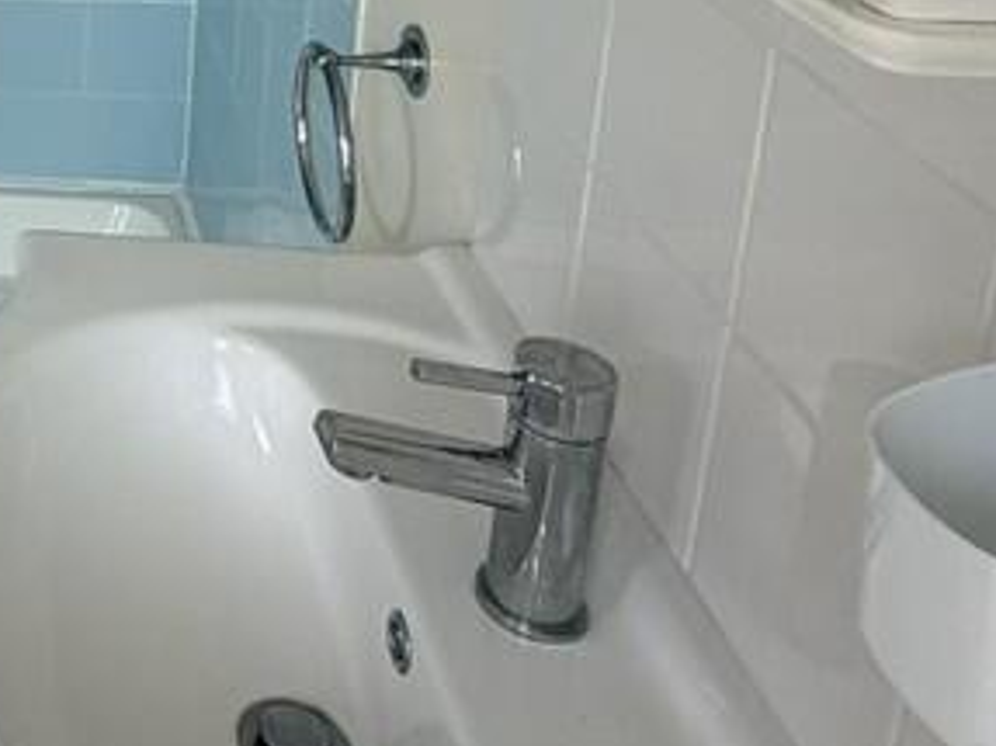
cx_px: -330
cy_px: -229
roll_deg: +2.7
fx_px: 1438
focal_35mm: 50
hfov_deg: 29.8
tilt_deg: -15.1
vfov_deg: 25.1
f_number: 2.2
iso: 64
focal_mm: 2.22
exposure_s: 1/121
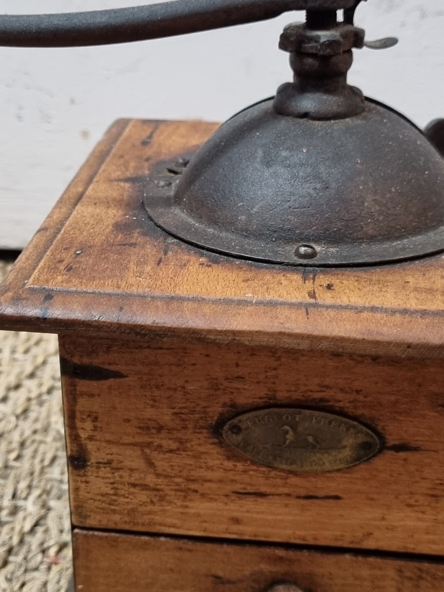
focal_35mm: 60
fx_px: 1026
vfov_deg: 32.2
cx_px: 193
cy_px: 315
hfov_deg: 24.4
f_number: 1.8
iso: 400
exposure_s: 1/50
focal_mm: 5.4
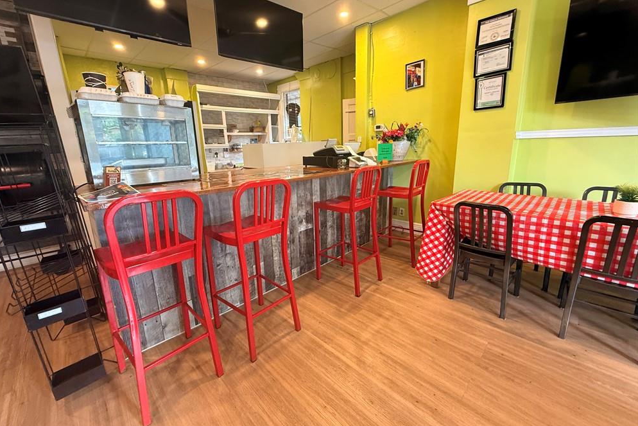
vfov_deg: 77.3
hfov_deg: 100.4
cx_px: 311
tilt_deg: -13.2
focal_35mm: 15
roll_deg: +1.7
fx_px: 266
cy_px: 206
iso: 250
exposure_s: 1/60
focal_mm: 2.22
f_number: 2.2
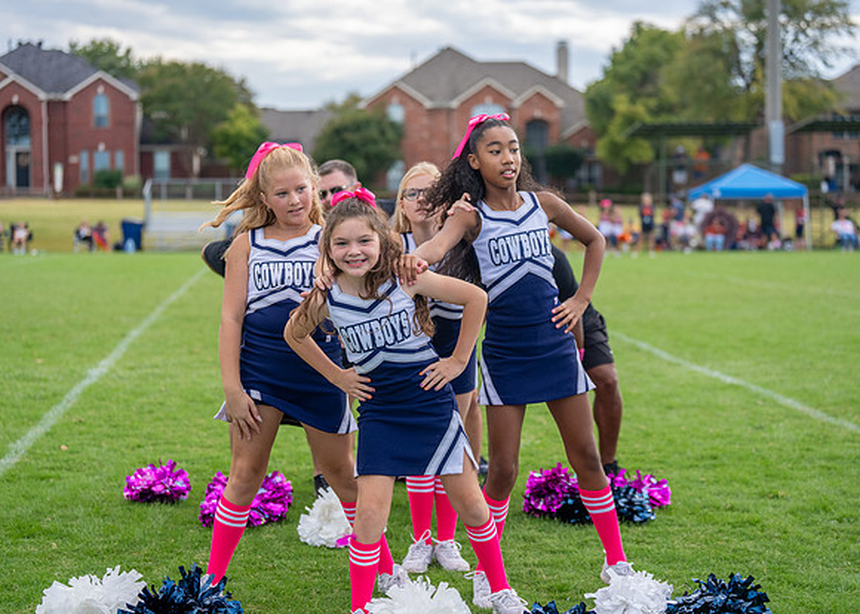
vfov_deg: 18.8
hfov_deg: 26.2
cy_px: 307
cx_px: 430
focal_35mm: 76
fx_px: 1851
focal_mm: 70
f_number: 2.8
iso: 500
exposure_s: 1/4000
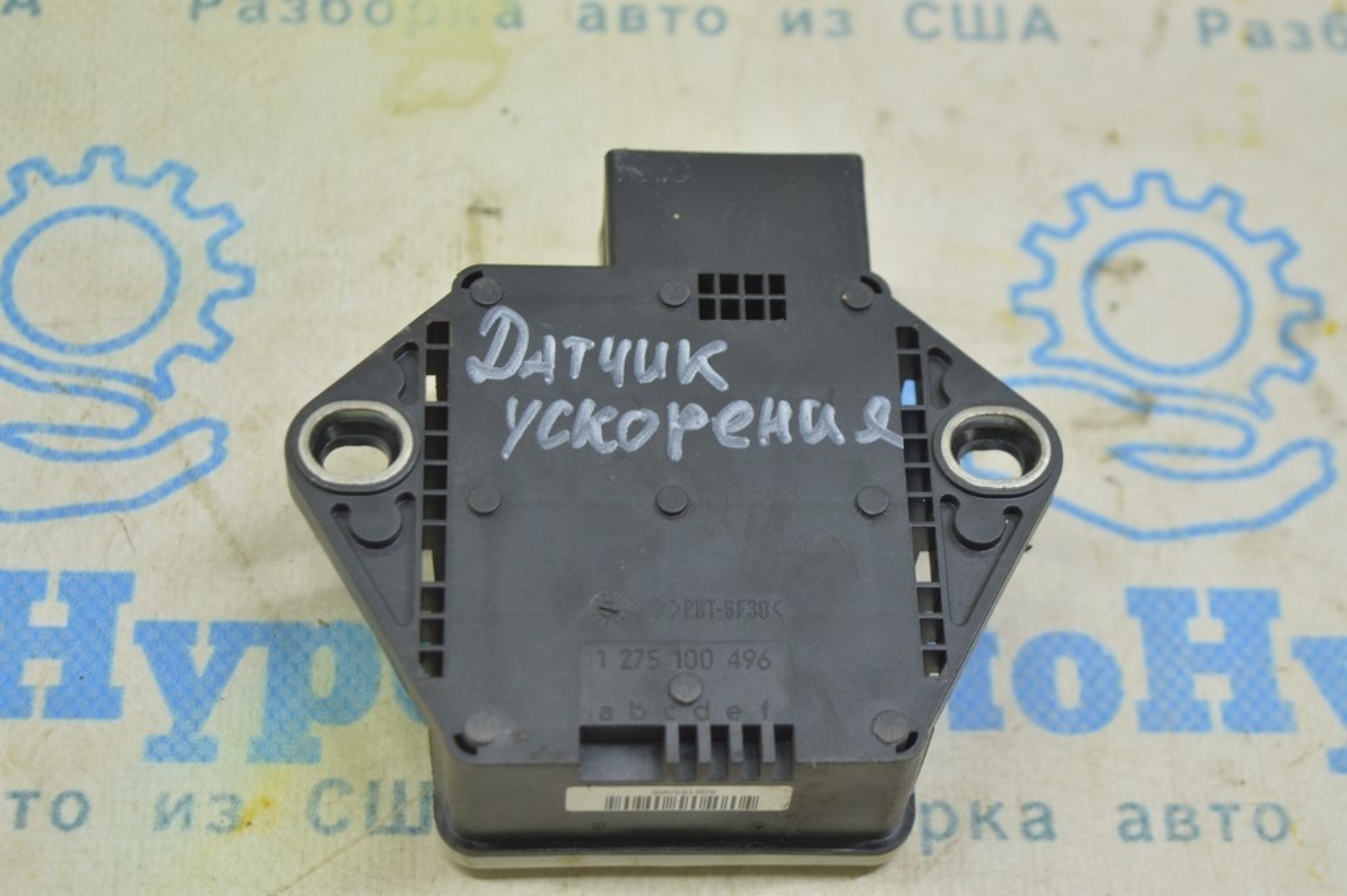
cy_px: 448
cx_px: 674
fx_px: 2580
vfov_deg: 19.7
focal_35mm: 69
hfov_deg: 29.3
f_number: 5.6
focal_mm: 46
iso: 400
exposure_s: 1/20
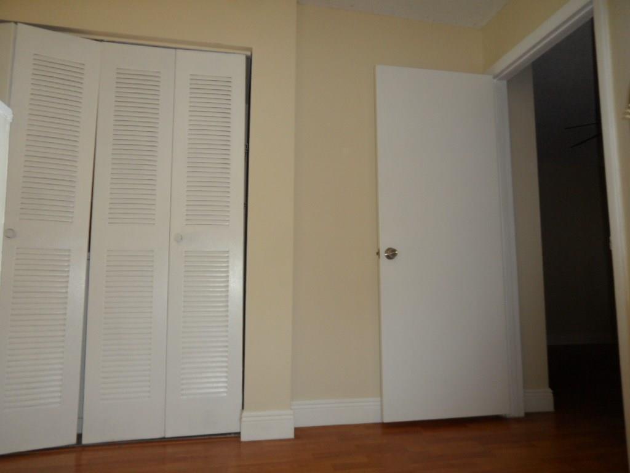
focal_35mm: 21
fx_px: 382
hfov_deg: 79.0
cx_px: 315
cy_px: 236
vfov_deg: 63.4
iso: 100
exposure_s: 1/30
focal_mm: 3.6
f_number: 3.4
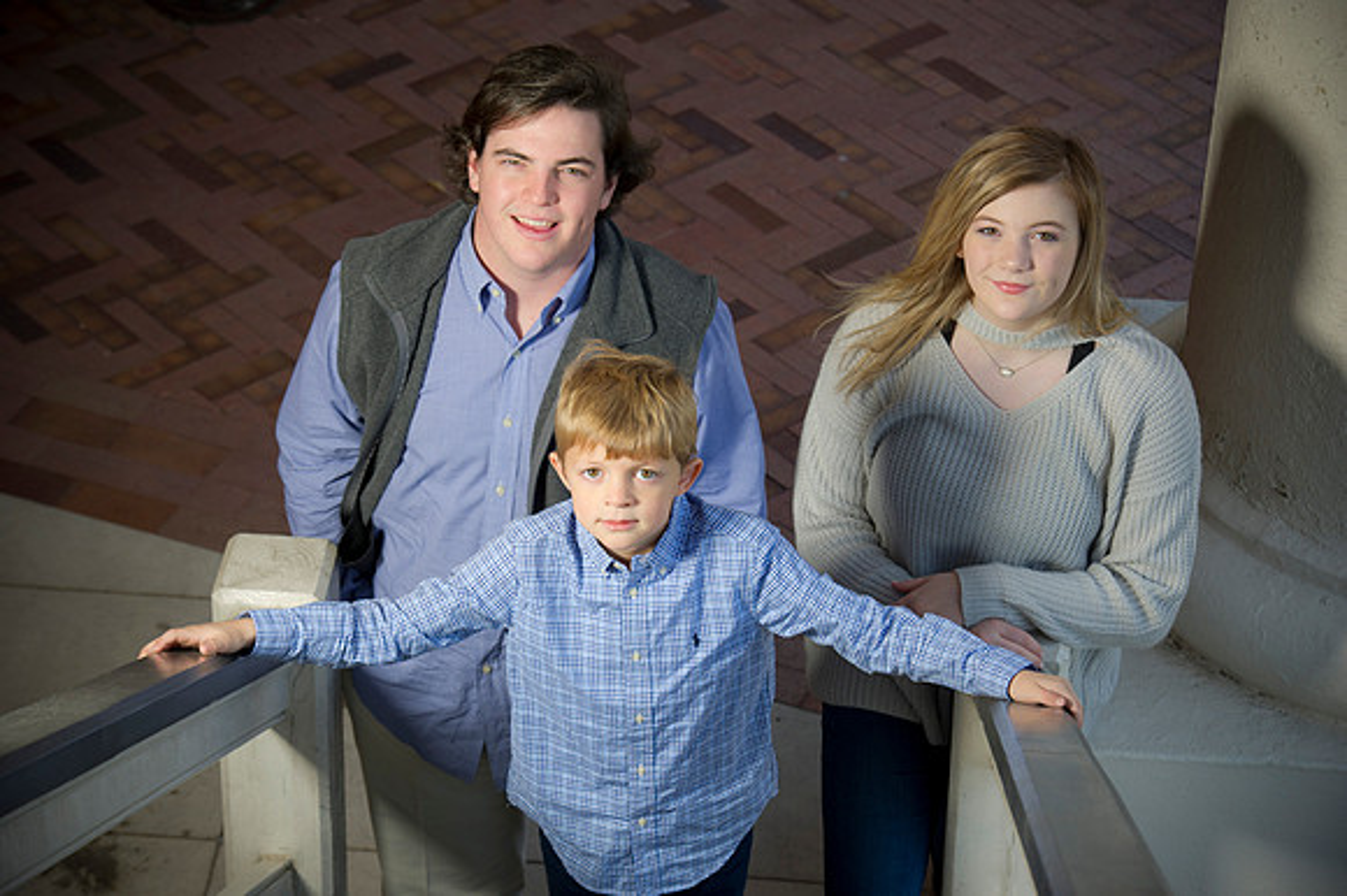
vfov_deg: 12.2
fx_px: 4188
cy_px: 448
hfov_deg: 18.3
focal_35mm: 112
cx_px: 674
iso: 160
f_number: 8
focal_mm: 112
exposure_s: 1/100
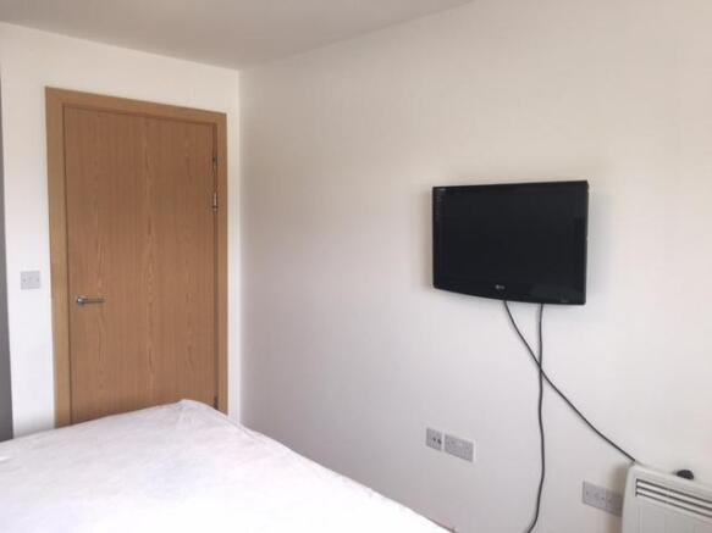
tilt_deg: -5.1
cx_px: 356
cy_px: 266
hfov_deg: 61.7
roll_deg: -1.1
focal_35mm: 29
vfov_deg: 48.2
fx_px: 596
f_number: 2.2
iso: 25
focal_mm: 4.15
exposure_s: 1/33
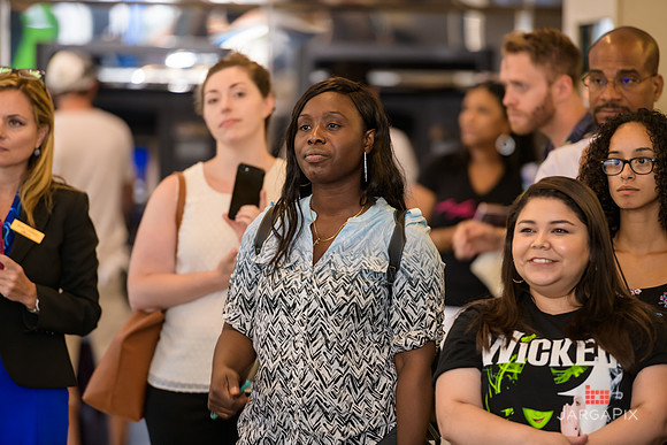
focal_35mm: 200
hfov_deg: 10.3
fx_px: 3706
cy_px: 222
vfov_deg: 6.9
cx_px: 334
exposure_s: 1/125
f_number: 3.2
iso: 400
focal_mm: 200
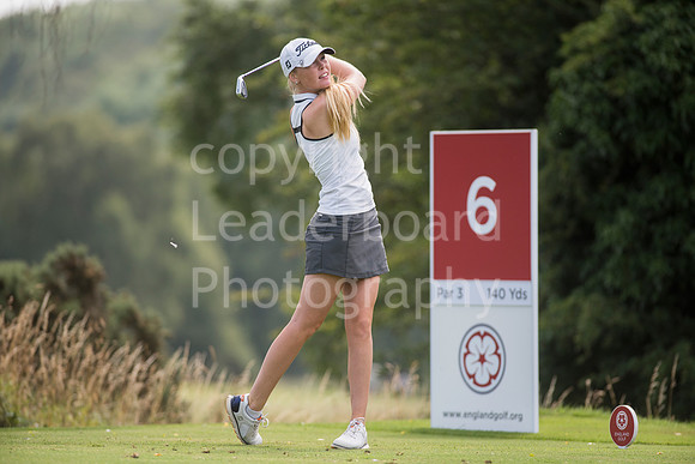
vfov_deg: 4.6
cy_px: 232
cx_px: 348
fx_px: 5793
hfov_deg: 6.9
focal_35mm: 300
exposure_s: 1/2500
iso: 400
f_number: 4
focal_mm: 300
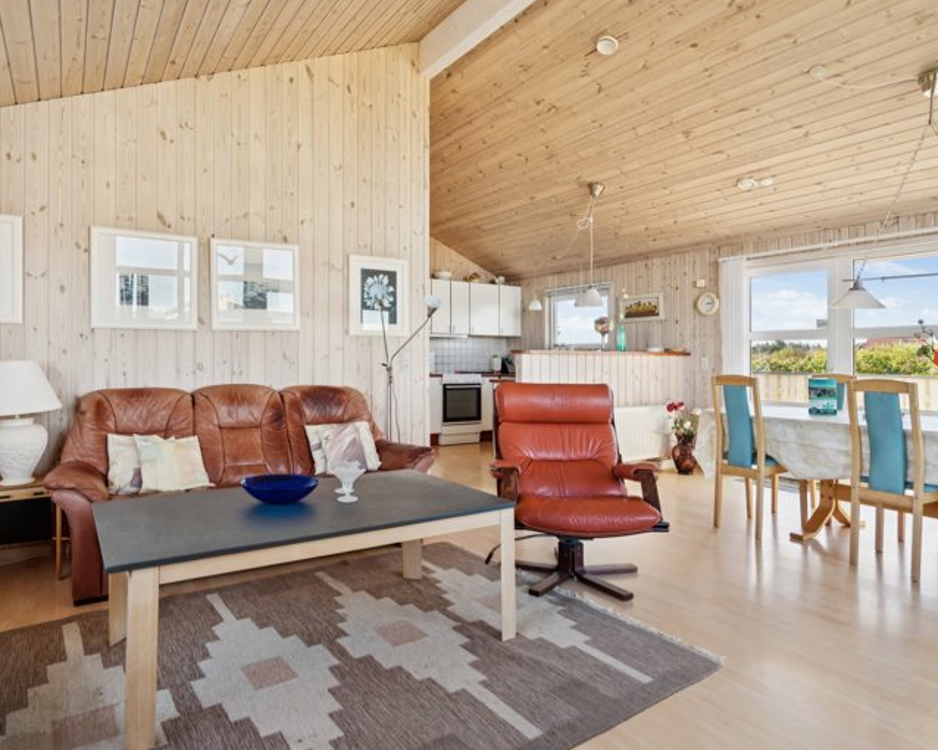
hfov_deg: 80.1
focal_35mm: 20
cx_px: 413
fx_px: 555
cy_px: 377
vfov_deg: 68.1
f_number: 6.3
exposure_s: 1/80
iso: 400
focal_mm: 17
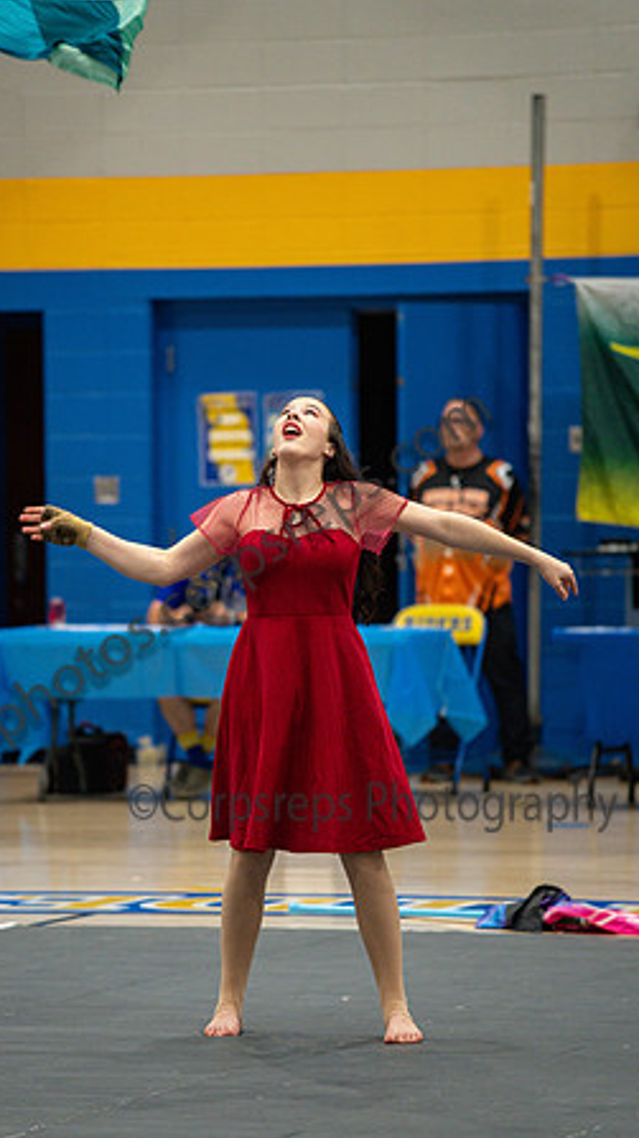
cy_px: 570
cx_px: 265
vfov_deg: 10.2
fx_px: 6364
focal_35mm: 211
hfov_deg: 5.7
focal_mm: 200
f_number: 4
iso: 5000
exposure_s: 1/500
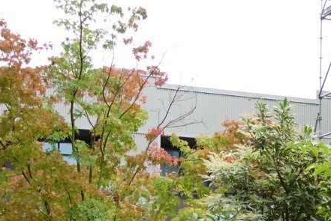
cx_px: 298
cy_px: 260
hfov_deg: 22.5
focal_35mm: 88
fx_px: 810
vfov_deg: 15.1
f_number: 1.8
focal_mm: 9.4
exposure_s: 1/4000
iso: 800
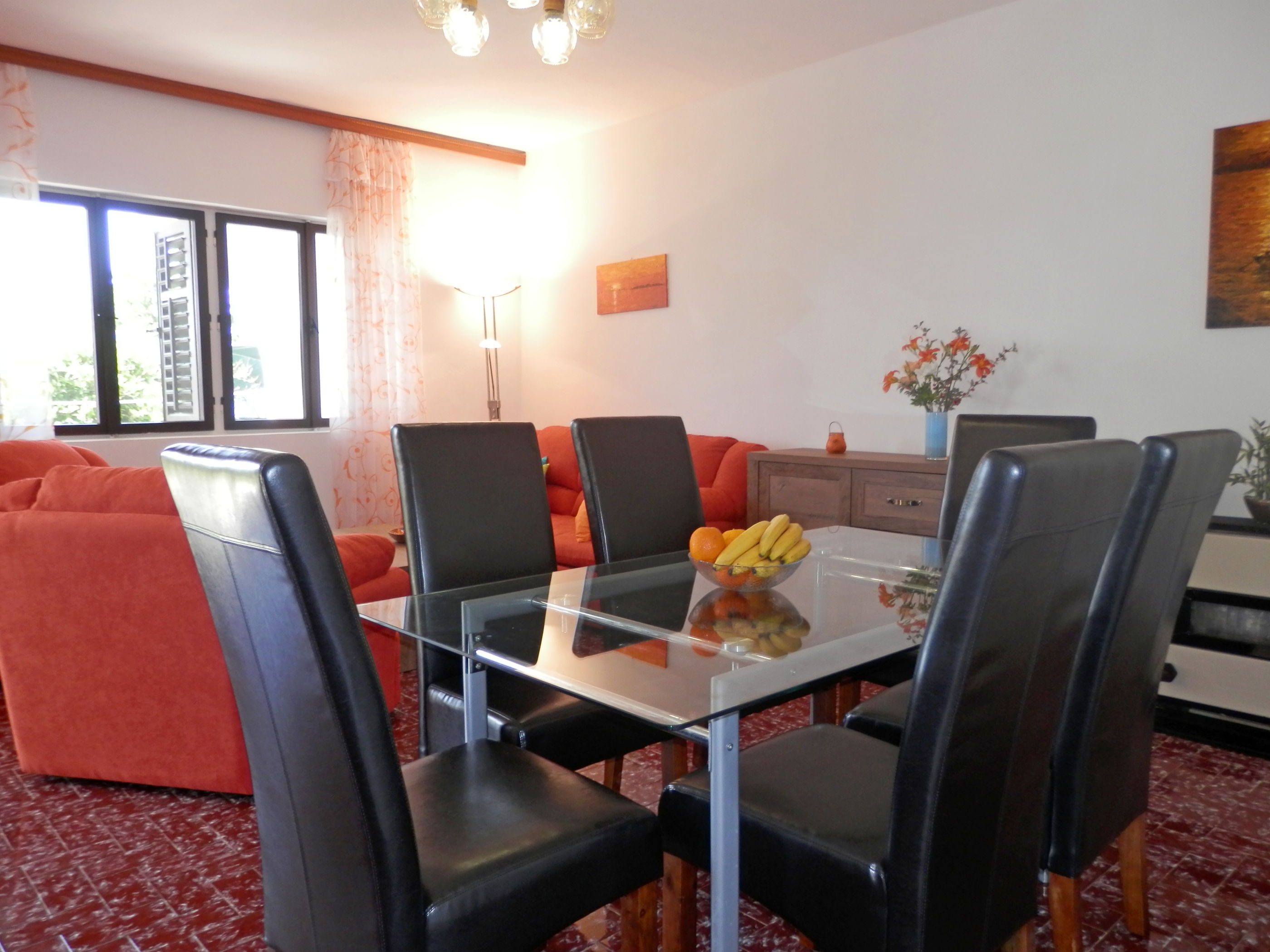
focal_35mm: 25
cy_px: 476
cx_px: 635
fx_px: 917
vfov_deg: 54.9
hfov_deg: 69.4
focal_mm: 4.5
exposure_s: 1/30
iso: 100
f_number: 3
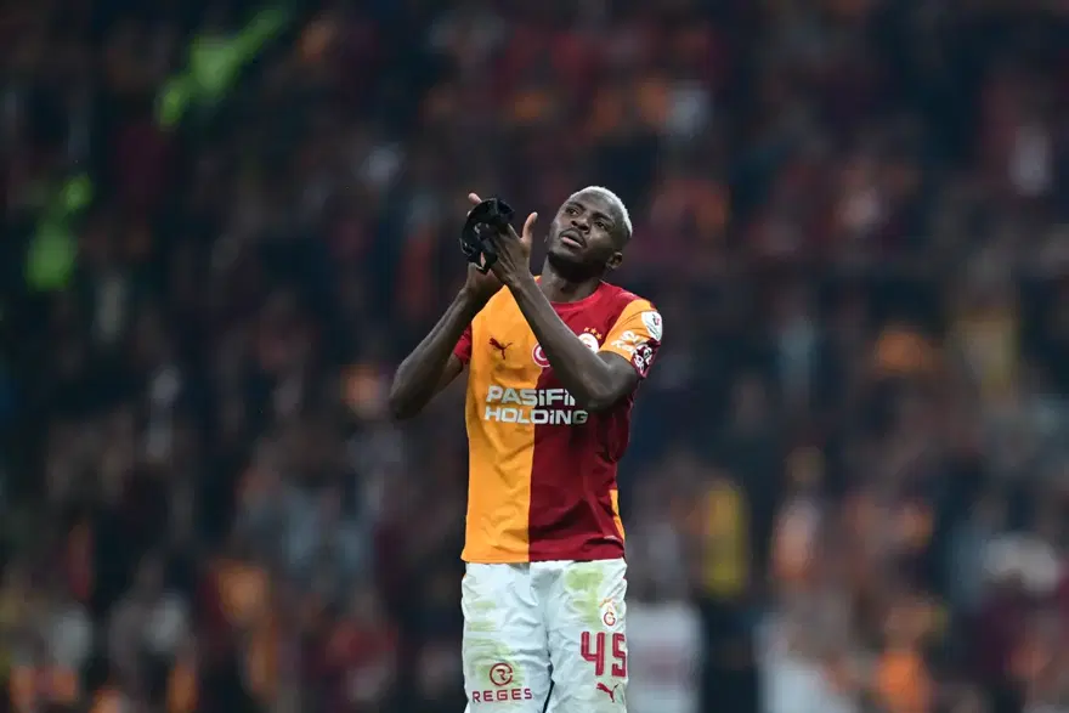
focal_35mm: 400
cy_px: 356
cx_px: 534
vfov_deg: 3.4
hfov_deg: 5.2
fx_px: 11879
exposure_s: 1/2500
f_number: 2.8
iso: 3200
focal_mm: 400
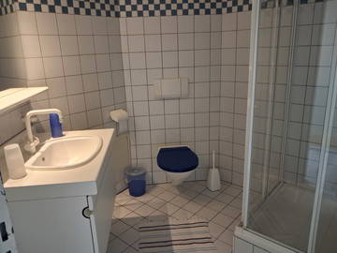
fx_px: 263
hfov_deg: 65.3
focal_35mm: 27
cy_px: 126
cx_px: 168
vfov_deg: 51.4
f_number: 1.8
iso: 400
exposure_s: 1/100
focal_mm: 4
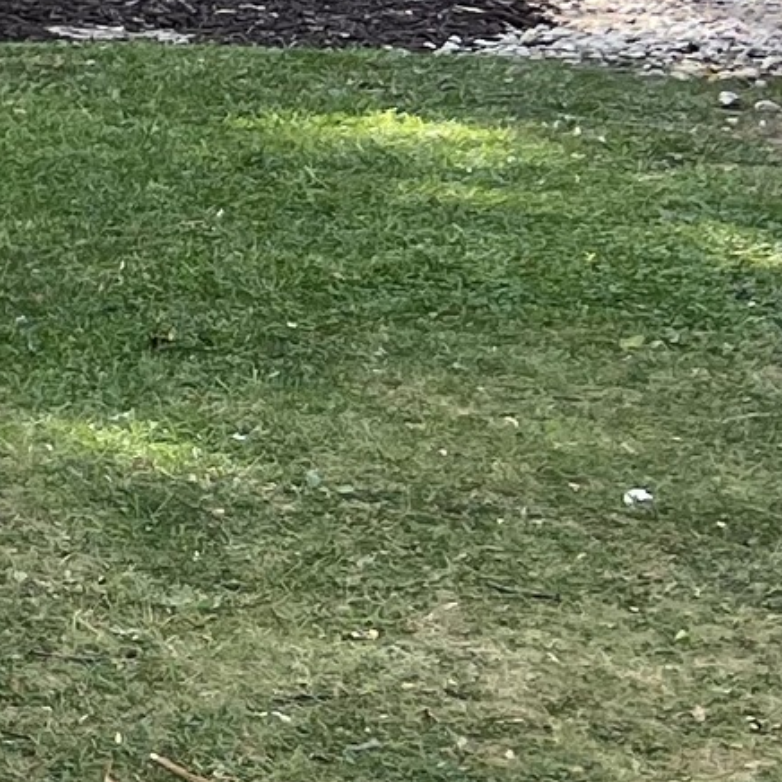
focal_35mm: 162
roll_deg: +1.4
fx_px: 4140
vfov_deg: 10.7
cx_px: -1935
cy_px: 91
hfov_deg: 8.2
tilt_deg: -5.8
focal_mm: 5.7
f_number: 1.5
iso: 40
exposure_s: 1/190
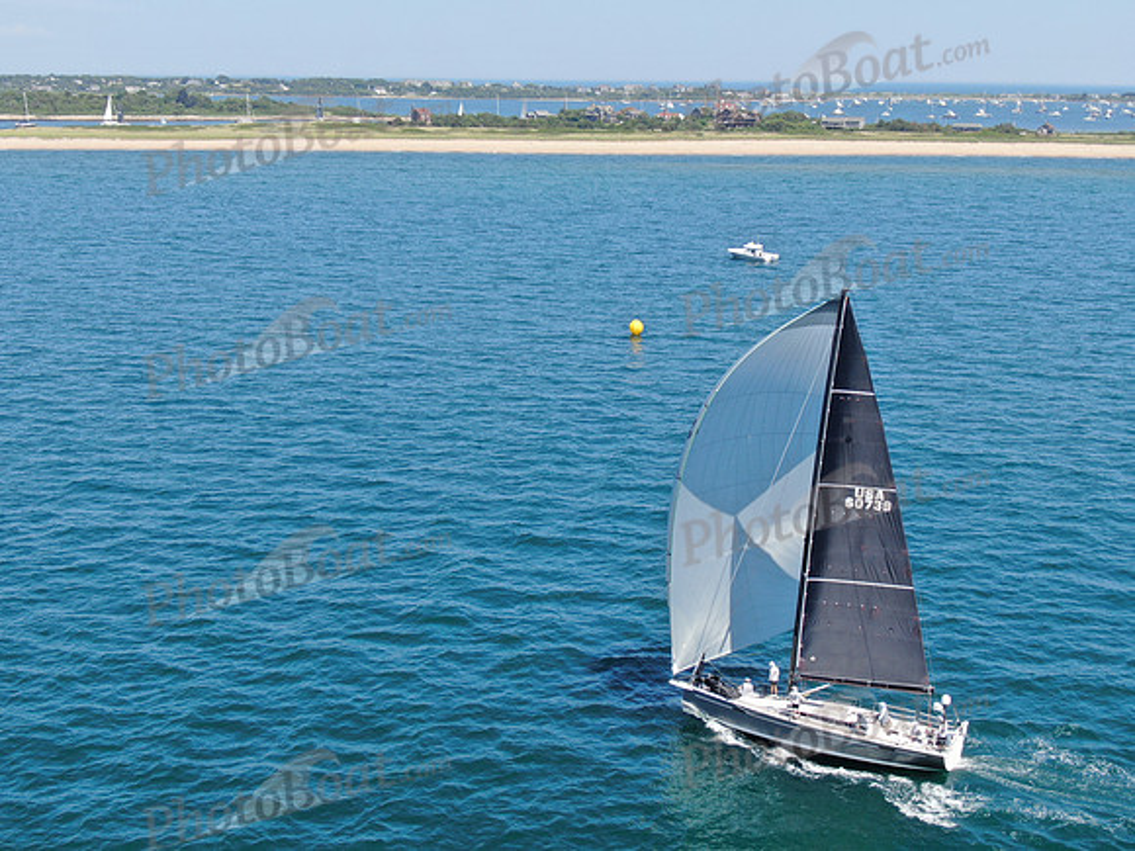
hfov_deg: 39.7
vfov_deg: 30.3
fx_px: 1574
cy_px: 426
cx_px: 568
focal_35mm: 48
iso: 100
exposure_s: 1/500
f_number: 3.8
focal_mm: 8.6
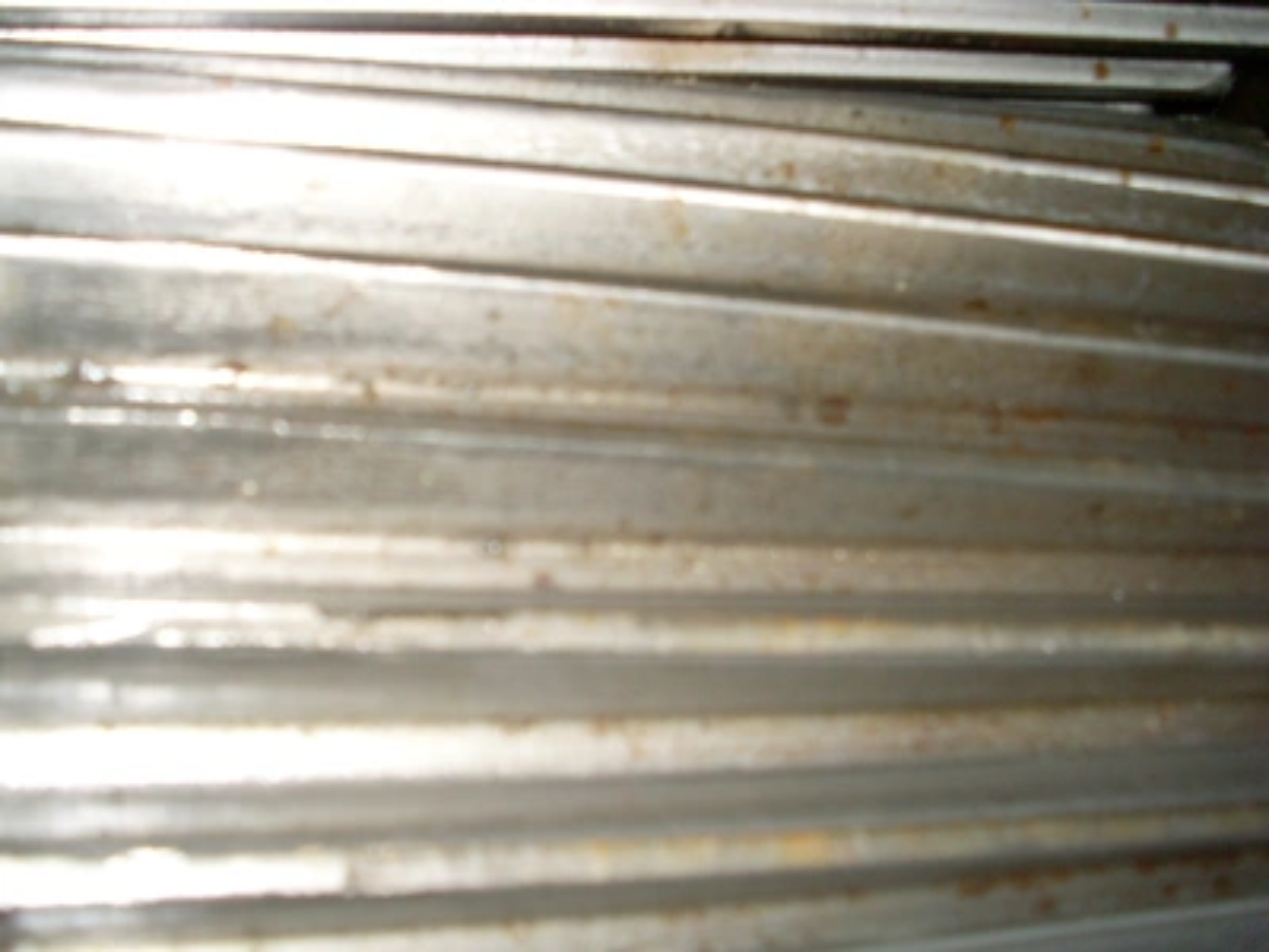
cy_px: 476
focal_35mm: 38
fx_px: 1393
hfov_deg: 49.0
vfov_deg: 37.7
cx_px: 634
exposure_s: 1/45
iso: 100
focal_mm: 6.3
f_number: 3
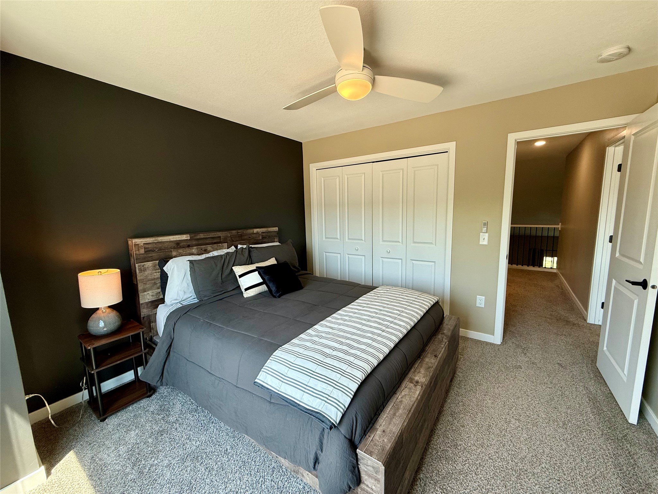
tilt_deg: -7.6
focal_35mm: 14
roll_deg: +1.2
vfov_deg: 85.7
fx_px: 266
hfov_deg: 102.1
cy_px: 247
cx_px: 329
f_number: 2.2
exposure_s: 1/120
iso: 100
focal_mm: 2.22
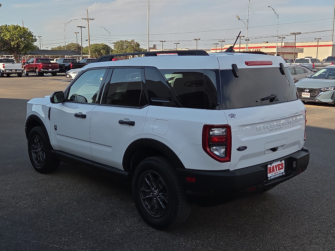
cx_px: 168
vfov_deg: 36.8
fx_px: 377
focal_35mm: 39
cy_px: 126
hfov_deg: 47.9
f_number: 1.8
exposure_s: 1/1000
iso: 25
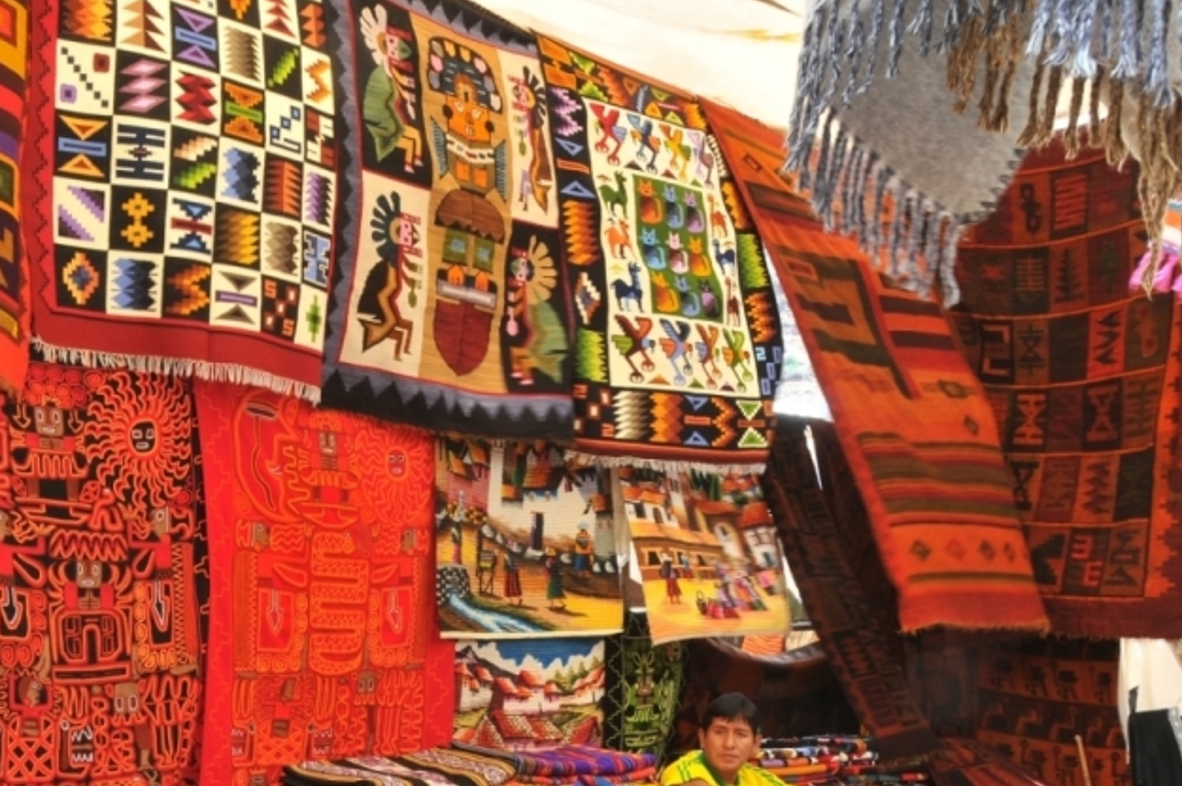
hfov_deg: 36.4
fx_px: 1771
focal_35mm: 54
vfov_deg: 24.6
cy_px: 620
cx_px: 355
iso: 200
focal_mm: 22
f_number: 11
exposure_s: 1/20
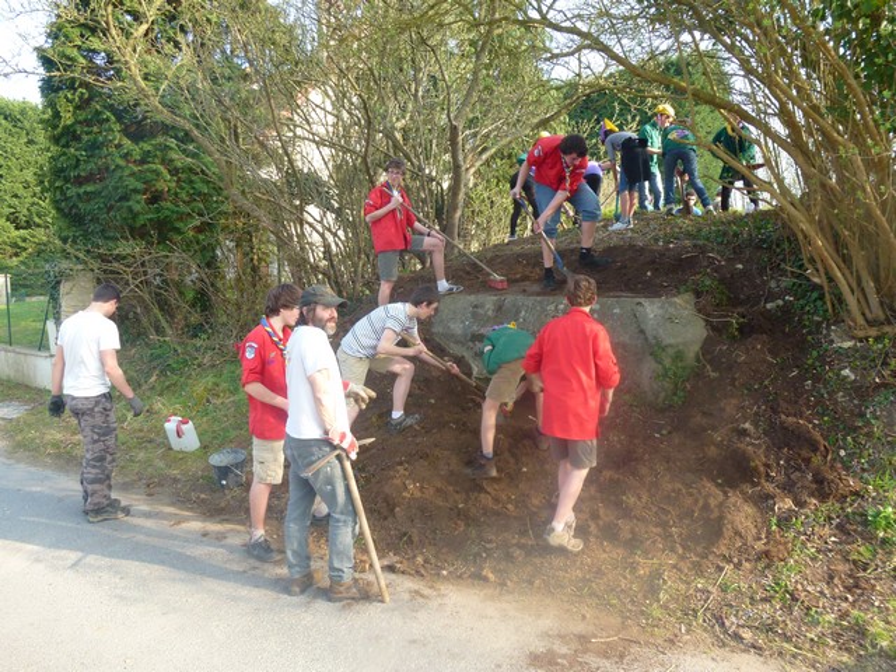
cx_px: 448
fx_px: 621
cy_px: 336
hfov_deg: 71.6
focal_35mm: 24
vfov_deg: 56.8
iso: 100
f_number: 3.5
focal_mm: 4.3
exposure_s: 1/125
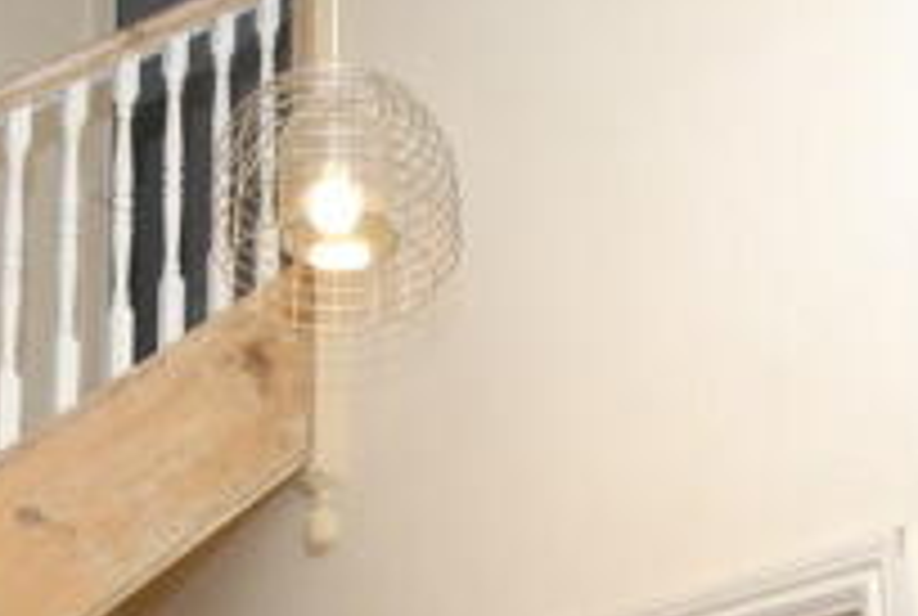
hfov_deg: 41.0
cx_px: 430
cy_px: 785
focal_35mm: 48
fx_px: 1227
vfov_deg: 24.8
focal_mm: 10
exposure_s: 1/60
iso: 200
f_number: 5
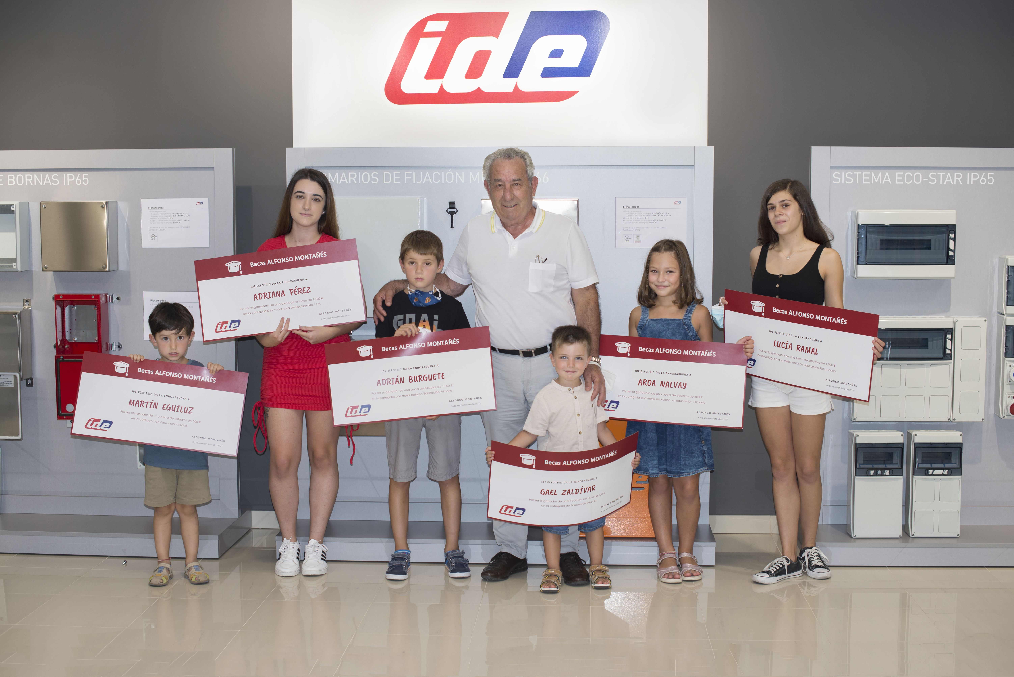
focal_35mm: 50
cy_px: 338
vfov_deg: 27.0
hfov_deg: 39.6
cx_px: 507
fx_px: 1409
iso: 400
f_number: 4
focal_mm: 50
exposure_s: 1/125
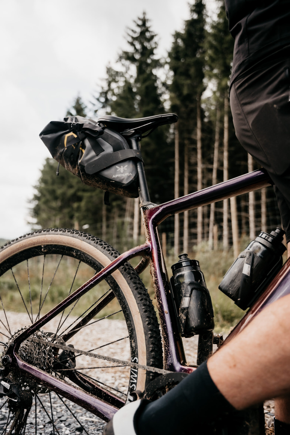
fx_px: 367
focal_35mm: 30
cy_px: 218
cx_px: 145
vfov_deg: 61.3
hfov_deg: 43.1
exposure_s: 1/1600
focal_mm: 30.4
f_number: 2.8
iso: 320
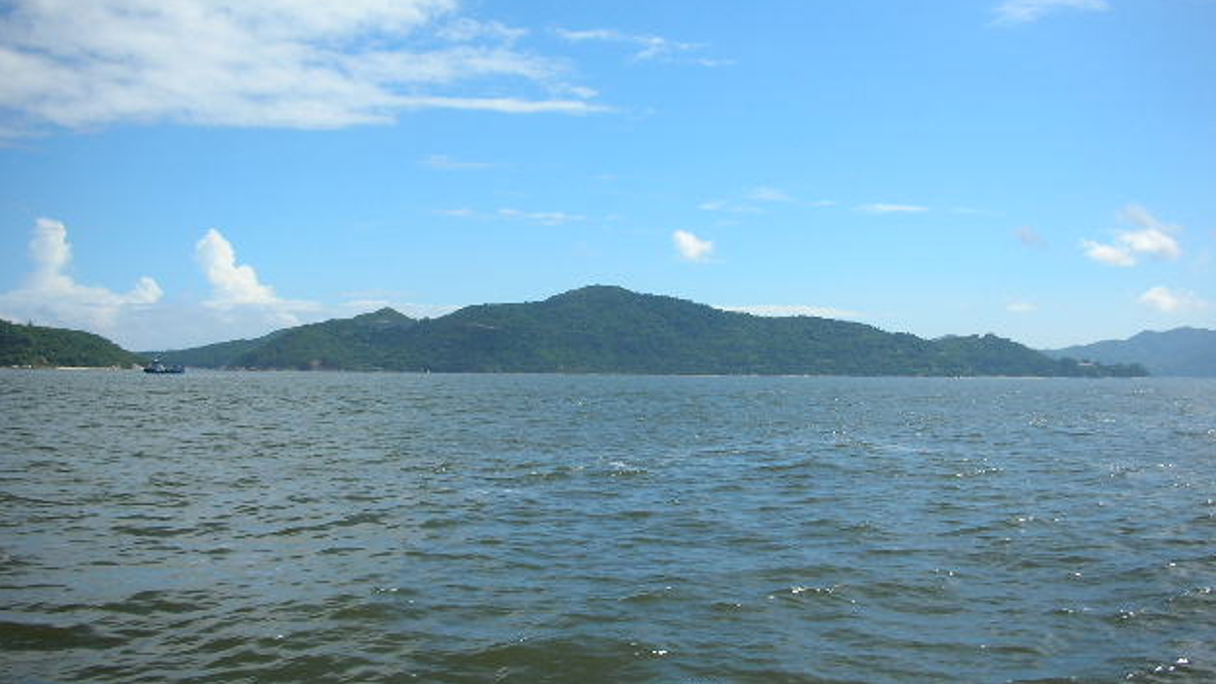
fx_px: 1257
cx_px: 618
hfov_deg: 51.6
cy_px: 334
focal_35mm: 39
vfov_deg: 30.4
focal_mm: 5.8
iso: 50
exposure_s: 1/113
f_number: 8.5
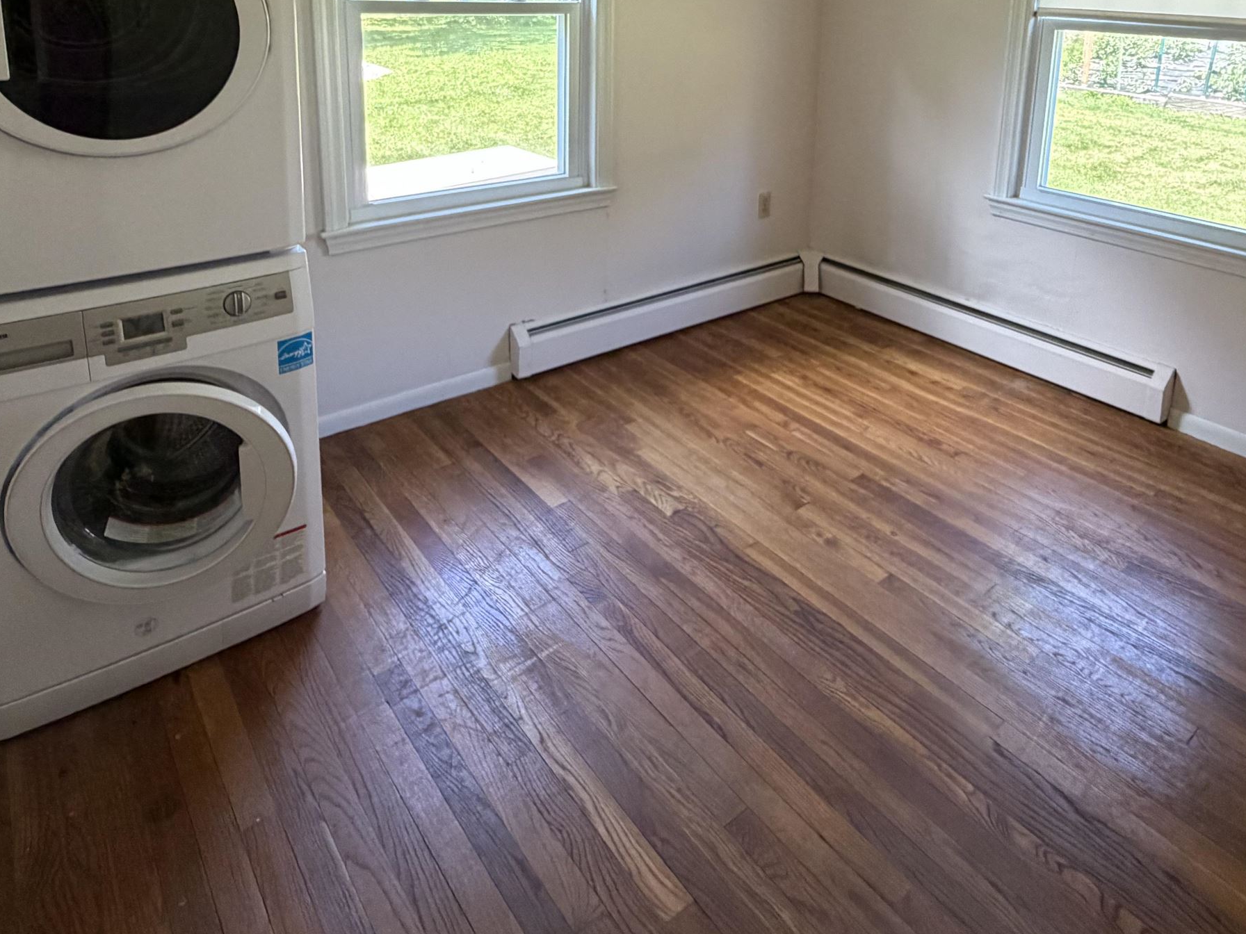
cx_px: 686
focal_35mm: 24
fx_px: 864
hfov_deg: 71.4
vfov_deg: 52.1
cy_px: 149
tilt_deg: -11.5
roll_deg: -1.2
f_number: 2.2
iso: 320
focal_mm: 2.22
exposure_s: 1/94
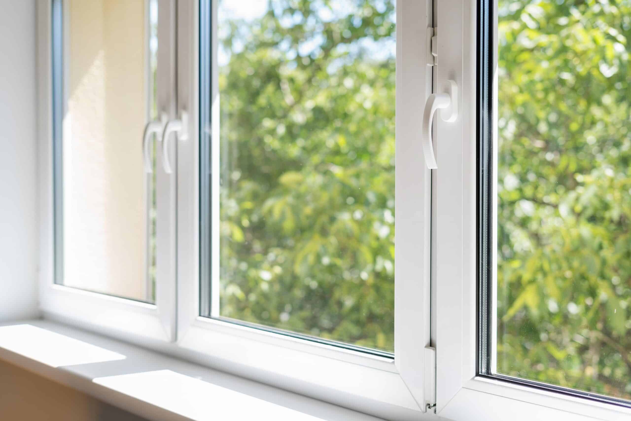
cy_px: 210
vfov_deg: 27.0
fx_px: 876
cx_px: 316
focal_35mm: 50
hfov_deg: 39.6
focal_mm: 50
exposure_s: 1/100
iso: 64
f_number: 2.8
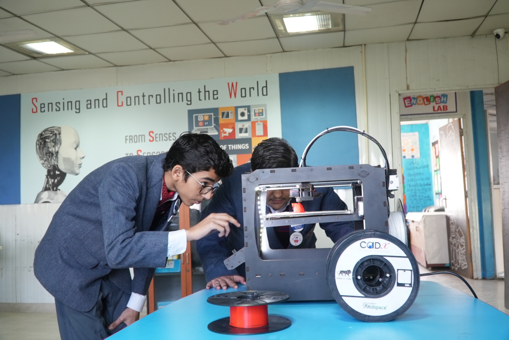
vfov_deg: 40.0
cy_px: 170
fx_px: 467
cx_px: 254
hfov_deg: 57.2
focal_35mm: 33
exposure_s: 1/30
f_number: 4
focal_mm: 22
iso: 1000
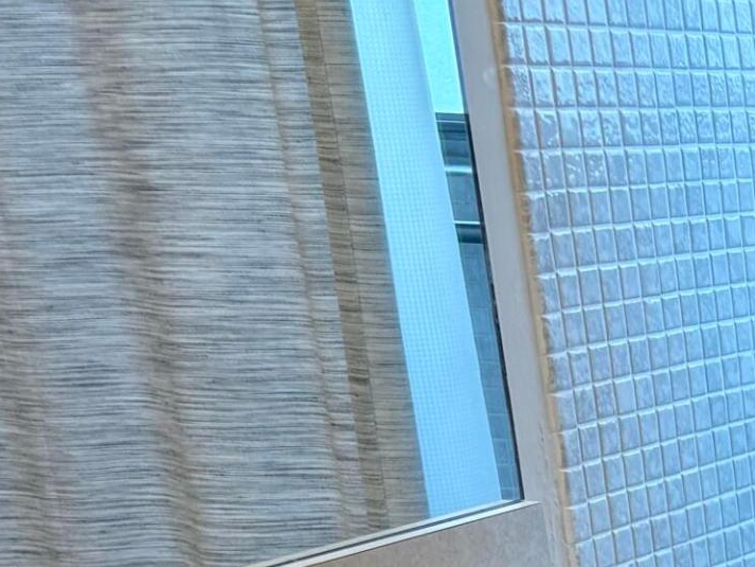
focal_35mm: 105
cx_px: 1443
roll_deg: +0.1
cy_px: 1008
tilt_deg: -21.4
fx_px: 2291
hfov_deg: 15.5
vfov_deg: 12.8
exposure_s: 1/120
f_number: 1.6
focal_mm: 5.96
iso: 32
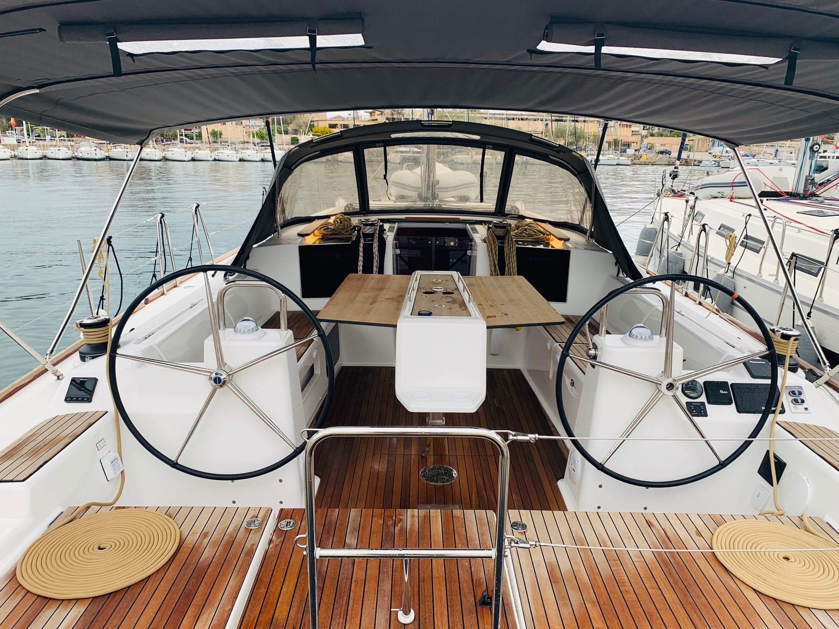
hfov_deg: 67.3
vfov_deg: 53.1
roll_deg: -0.5
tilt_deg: -14.1
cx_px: 420
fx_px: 630
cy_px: 314
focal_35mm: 26
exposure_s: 1/224
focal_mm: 4.25
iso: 25
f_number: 1.8
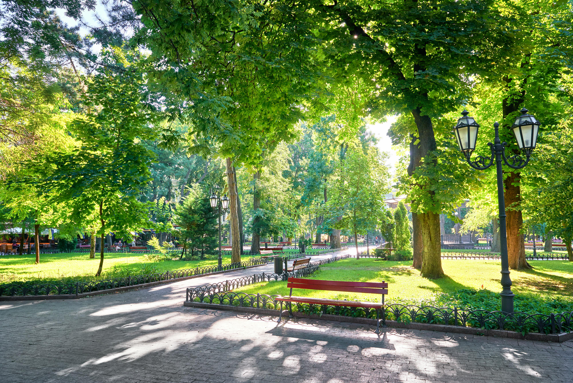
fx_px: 382
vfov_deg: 53.2
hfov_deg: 73.7
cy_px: 192
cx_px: 286
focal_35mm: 24
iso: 450
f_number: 7.1
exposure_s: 1/250
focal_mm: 24
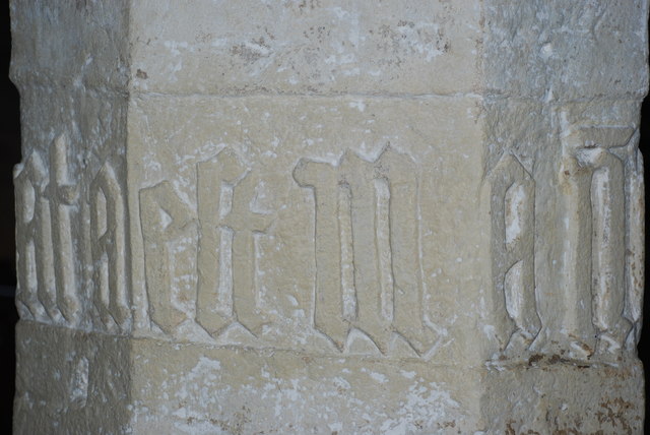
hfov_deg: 19.4
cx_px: 325
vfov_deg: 13.1
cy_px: 218
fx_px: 1898
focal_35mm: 105
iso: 100
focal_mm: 70
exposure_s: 1/125
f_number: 5.6
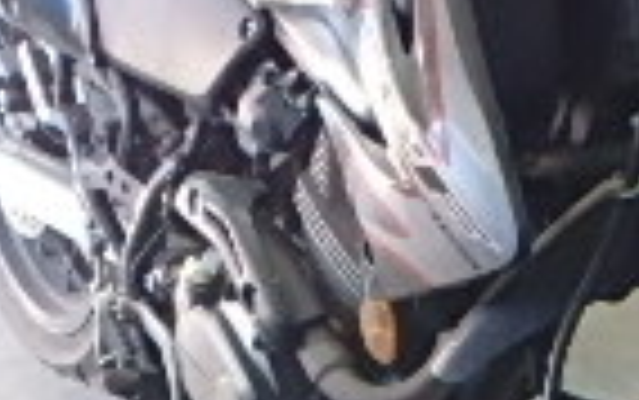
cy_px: 418
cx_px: 648
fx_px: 1743
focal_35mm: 100
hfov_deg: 20.1
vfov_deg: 12.9
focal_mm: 3.7
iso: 640
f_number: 3.5
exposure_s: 1/30
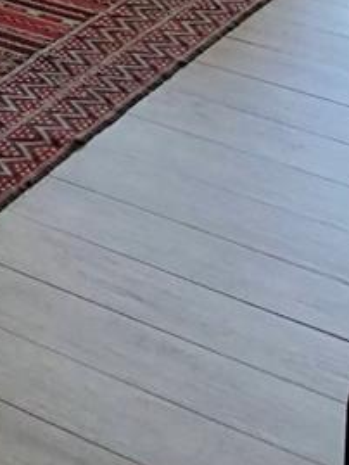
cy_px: -501
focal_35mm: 125
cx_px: -423
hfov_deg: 10.6
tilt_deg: -6.1
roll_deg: +1.4
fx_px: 1679
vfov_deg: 13.3
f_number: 1.8
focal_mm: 4
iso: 20
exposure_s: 1/276
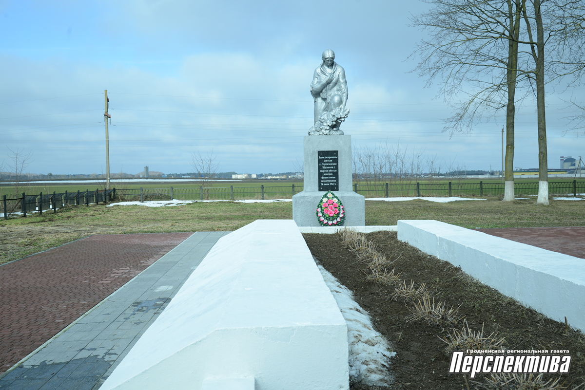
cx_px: 292
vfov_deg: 35.1
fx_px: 618
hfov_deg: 50.7
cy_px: 195
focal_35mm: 38
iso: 640
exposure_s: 1/1250
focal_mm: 38
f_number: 7.1
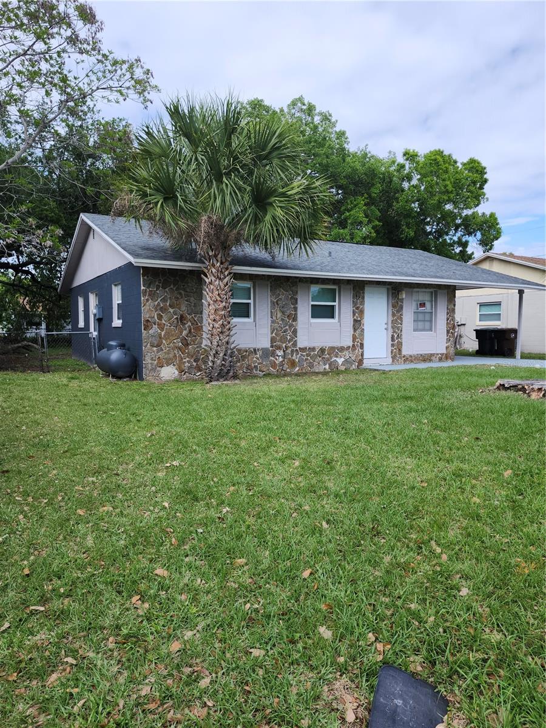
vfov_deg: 73.9
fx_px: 484
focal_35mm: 23
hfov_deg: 58.9
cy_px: 364
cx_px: 273
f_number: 1.8
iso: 25
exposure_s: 1/1070
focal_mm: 5.54
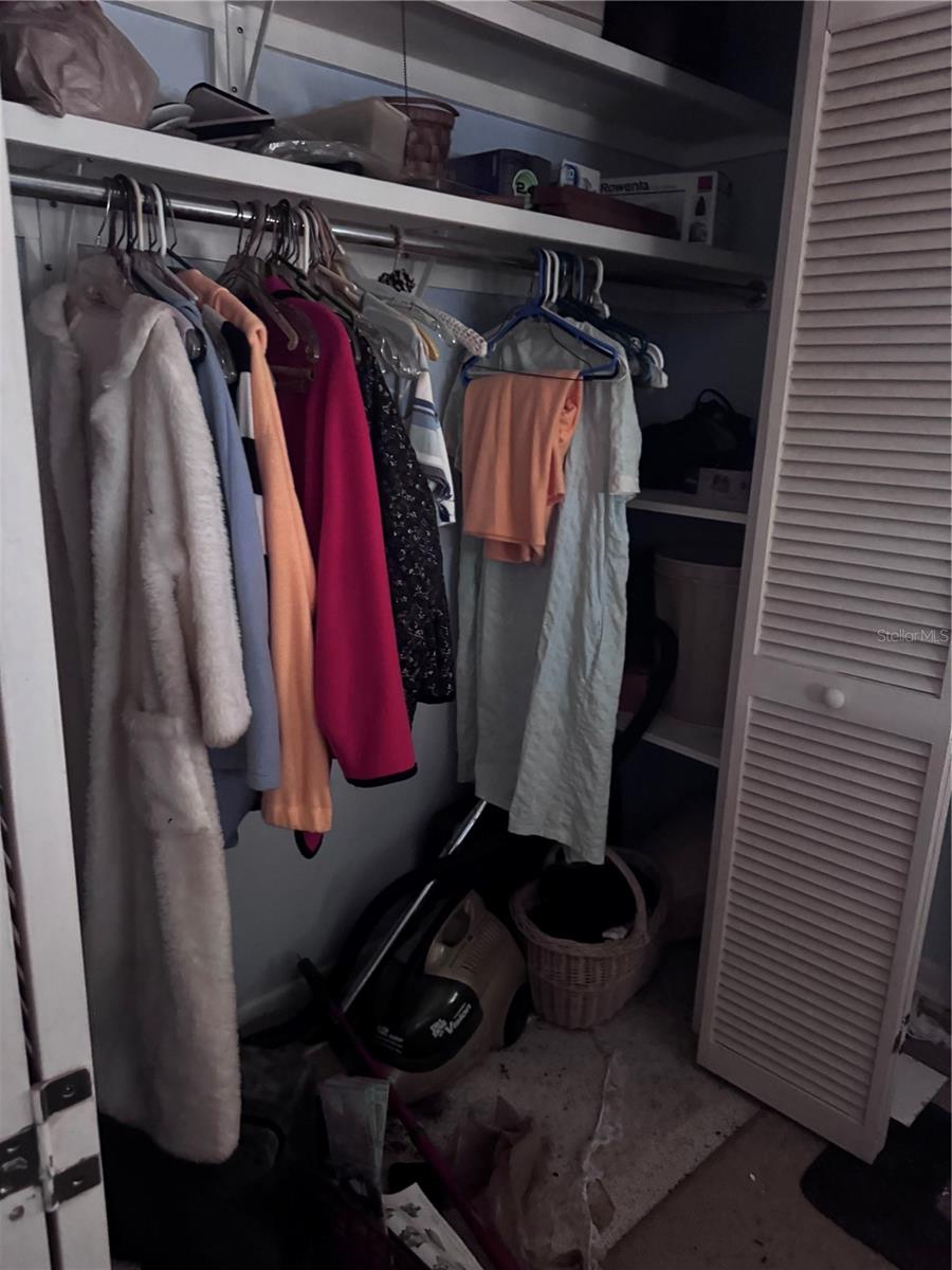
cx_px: 476
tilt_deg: -16.8
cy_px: 635
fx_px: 880
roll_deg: -1.0
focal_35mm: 24
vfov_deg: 71.6
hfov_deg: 56.8
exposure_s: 1/30
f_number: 1.78
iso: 1600
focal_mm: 6.76
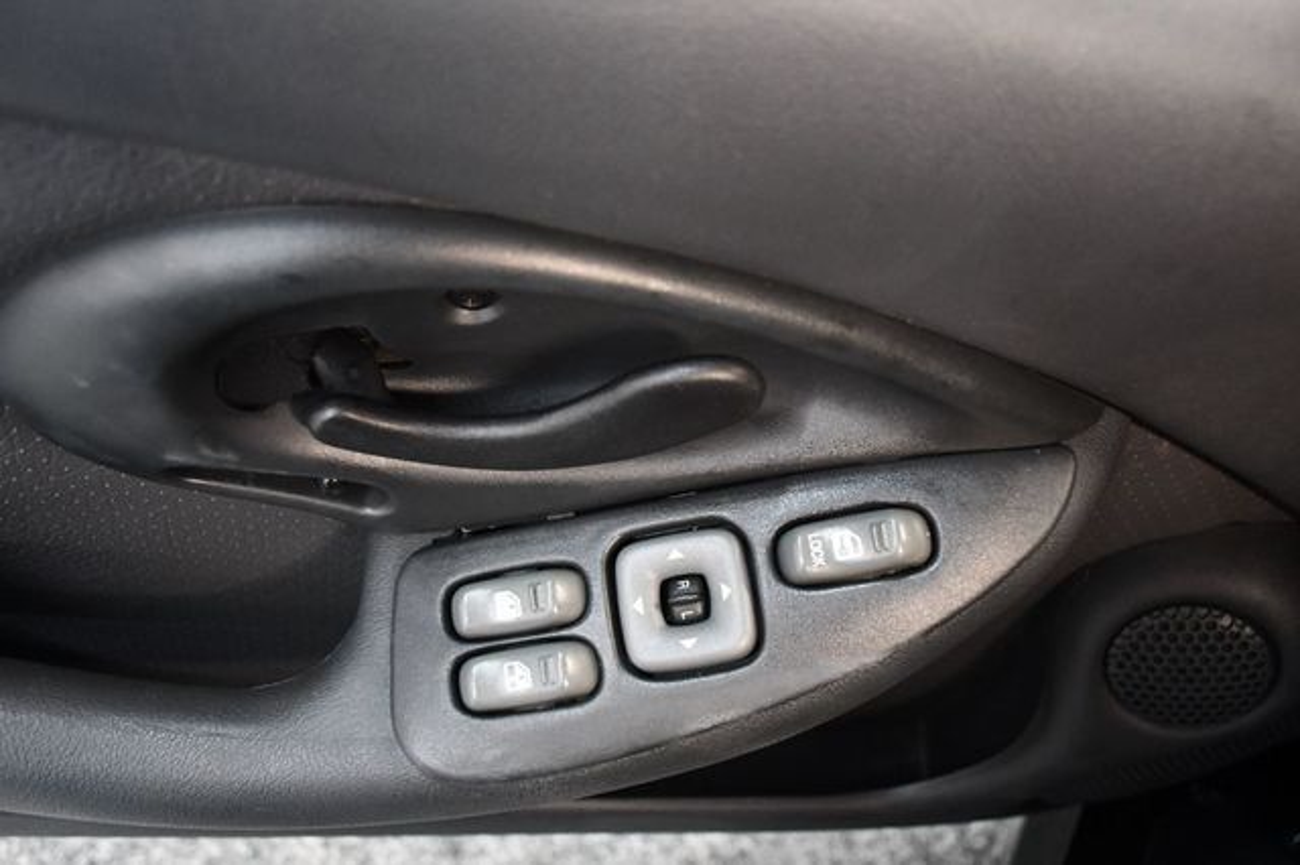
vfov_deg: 38.8
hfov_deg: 55.8
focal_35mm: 34
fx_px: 1227
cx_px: 650
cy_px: 432
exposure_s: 1/60
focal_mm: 23
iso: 3200
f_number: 3.8
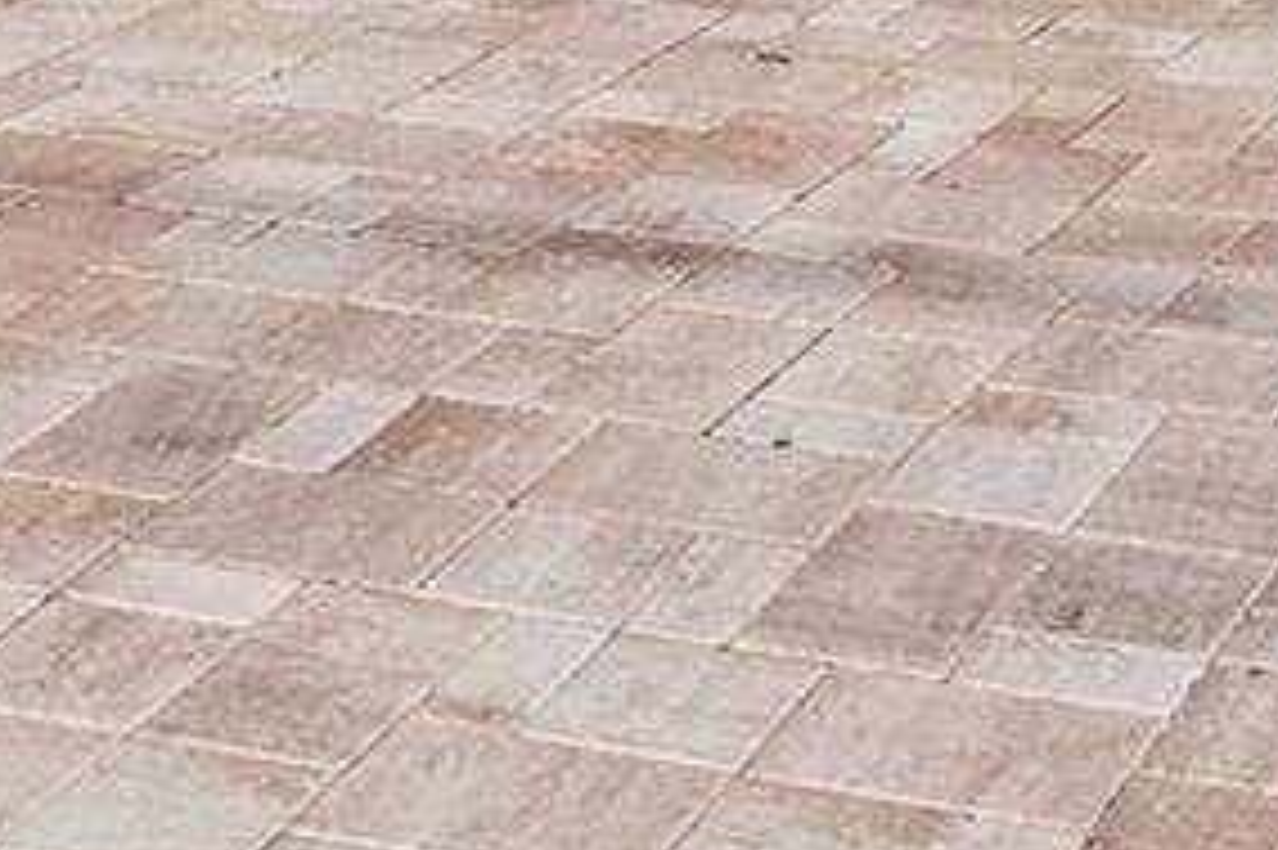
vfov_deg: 10.1
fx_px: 4399
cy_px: -944
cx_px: 909
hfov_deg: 16.5
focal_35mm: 124
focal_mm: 22
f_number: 7.1
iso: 640
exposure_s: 1/1000
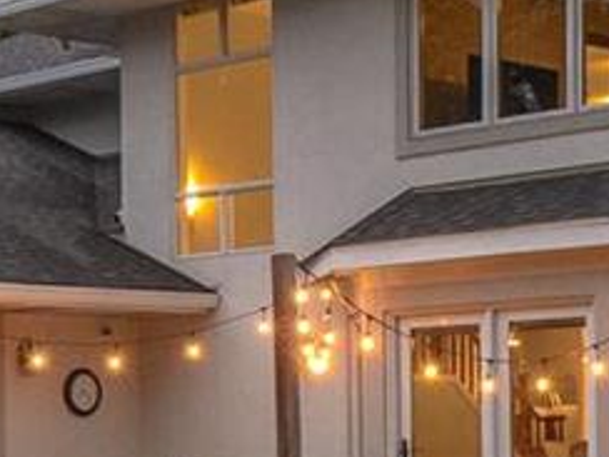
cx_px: -65
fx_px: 1777
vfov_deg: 14.6
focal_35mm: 101
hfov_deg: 18.7
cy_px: 307
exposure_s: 1/6
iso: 400
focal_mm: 8
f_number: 8
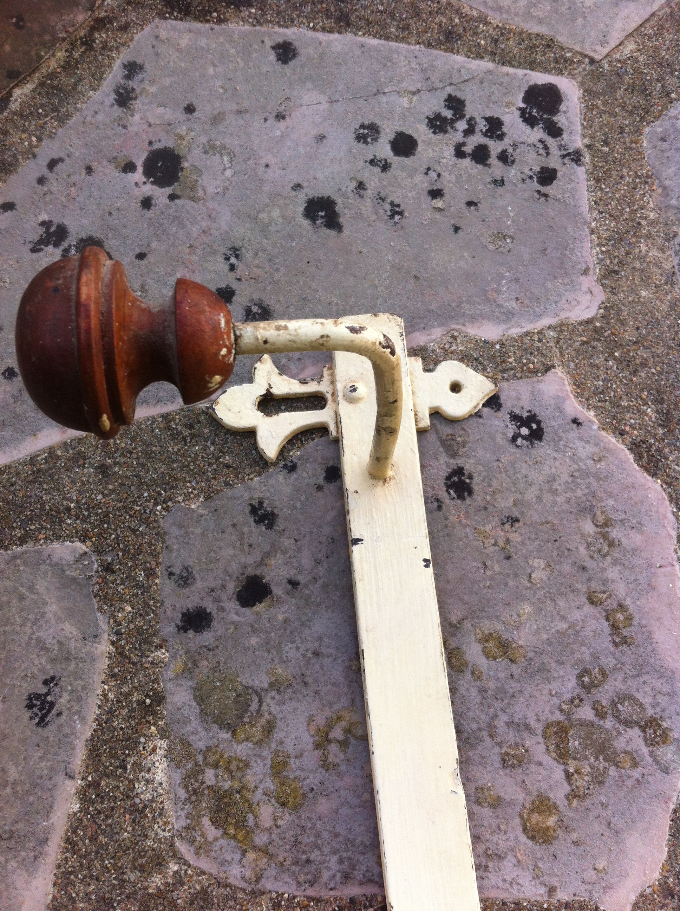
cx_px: 340
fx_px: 919
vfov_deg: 52.7
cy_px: 456
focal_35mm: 35
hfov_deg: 40.6
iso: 80
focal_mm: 3.85
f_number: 2.8
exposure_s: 1/347
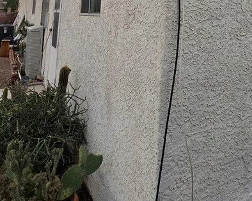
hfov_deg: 50.7
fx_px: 246
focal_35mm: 33
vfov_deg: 37.9
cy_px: -15
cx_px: 204
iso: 50
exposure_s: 1/3160
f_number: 2.2
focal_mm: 2.2
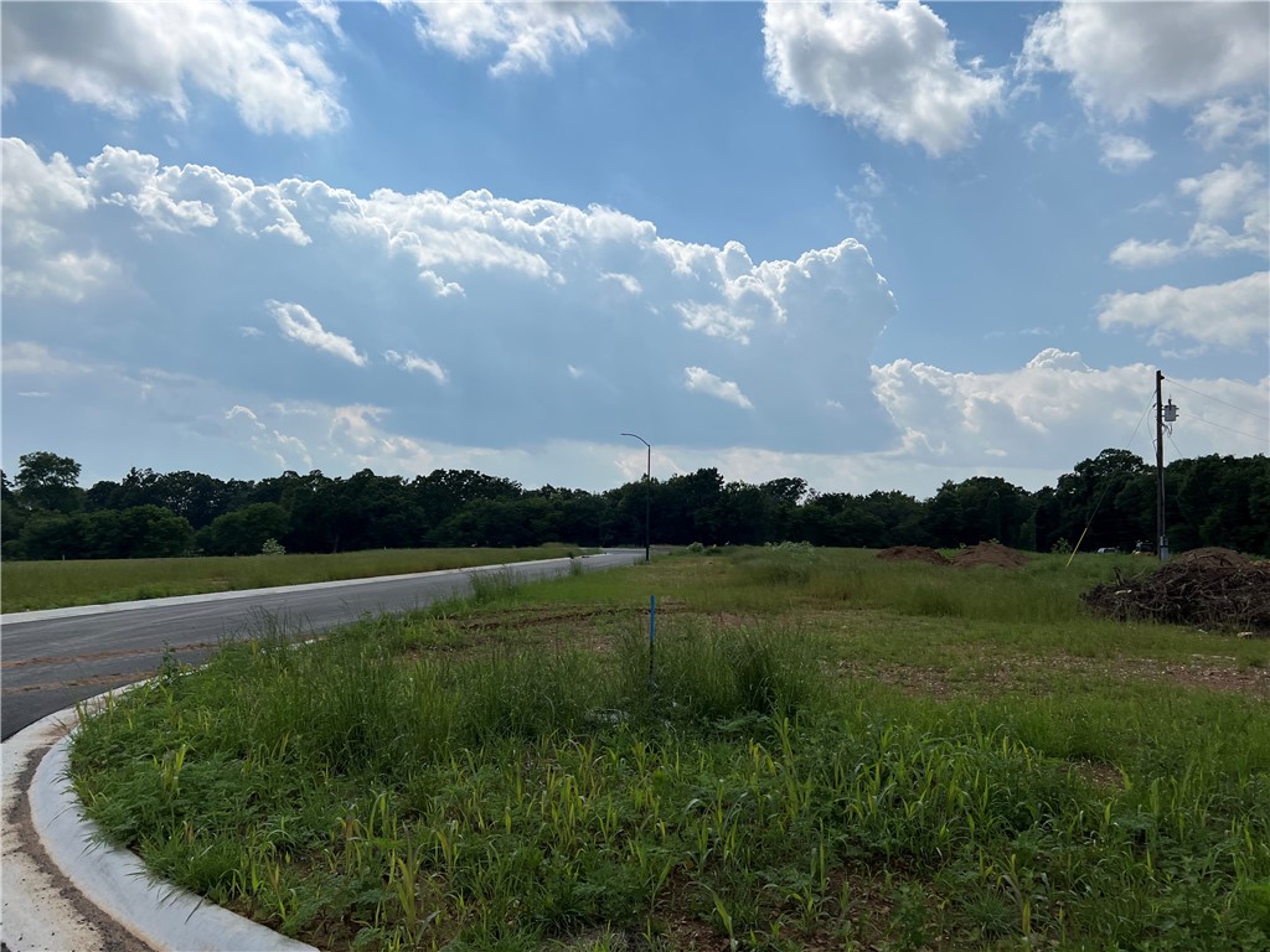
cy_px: 476
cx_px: 635
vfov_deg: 53.1
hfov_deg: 67.3
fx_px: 954
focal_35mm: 26
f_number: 1.5
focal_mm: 5.7
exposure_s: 1/12658
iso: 50
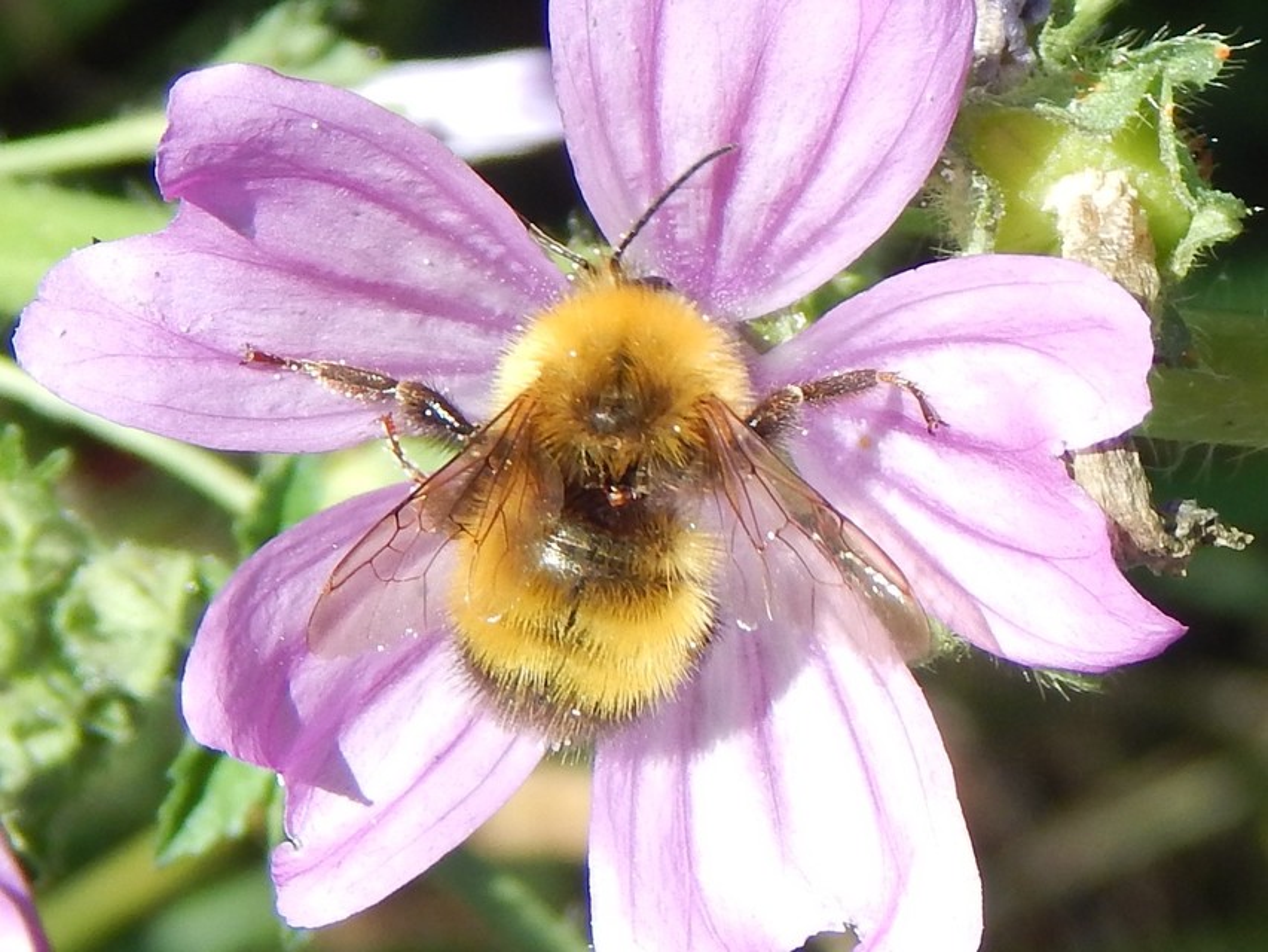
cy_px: 476
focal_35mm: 85
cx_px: 634
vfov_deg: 17.4
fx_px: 3114
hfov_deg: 23.0
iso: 125
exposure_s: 1/400
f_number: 4.3
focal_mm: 15.3
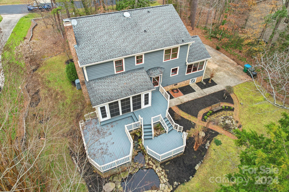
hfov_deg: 78.6
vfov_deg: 57.2
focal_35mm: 22
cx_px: 144
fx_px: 177
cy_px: 96
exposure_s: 1/160
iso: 100
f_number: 2.8
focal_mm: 8.4
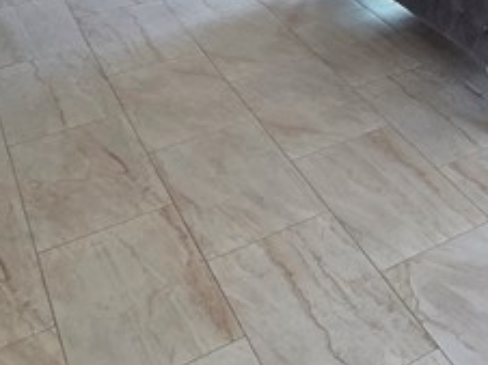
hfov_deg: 26.3
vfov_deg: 19.1
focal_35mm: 59
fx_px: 831
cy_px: -287
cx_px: 678
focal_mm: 2.2
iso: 250
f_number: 2.2
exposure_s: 1/120
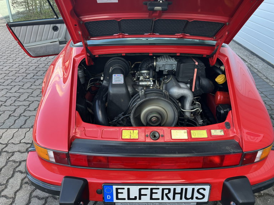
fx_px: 206
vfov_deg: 53.1
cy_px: 102
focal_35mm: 26
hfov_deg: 67.3
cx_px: 137
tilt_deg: -30.8
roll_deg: -2.2
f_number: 1.6
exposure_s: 1/127
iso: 32
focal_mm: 5.1
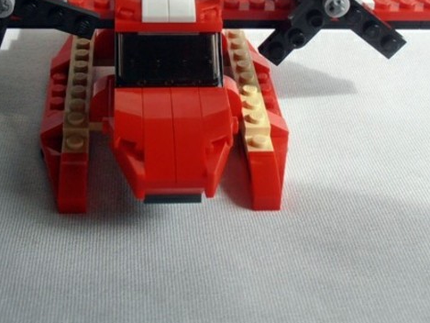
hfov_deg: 27.3
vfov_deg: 20.3
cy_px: 37
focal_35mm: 71
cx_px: 172
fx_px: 882
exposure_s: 1/320
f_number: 3.9
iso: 80
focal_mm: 6.61
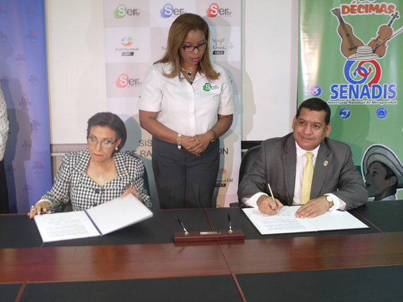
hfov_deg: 39.7
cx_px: 202
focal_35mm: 48
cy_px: 151
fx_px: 559
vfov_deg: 30.3
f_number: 4.8
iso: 400
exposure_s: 1/13
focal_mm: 24
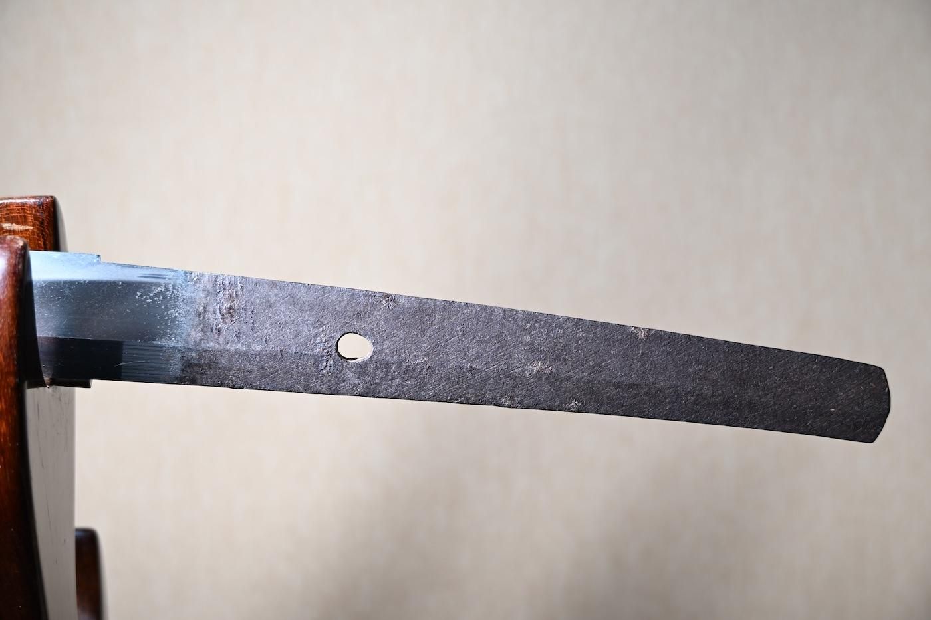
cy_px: 310
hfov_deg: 31.2
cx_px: 466
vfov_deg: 21.1
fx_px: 1668
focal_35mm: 64
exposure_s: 1
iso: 100
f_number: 4.5
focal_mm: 43
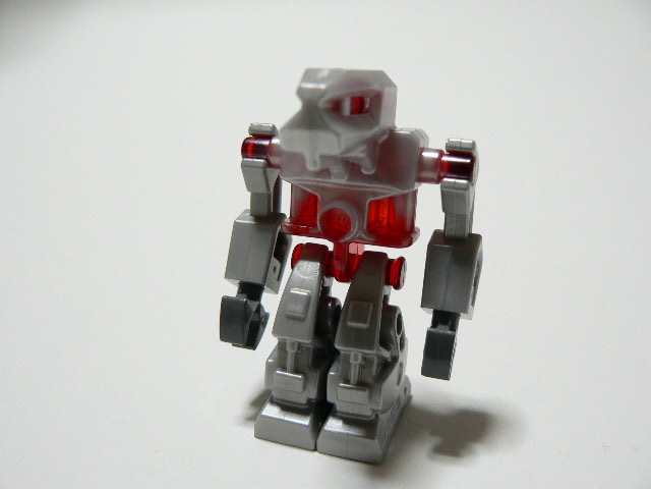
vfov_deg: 39.7
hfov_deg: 51.4
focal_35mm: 36
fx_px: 677
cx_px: 326
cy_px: 244
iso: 150
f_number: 2.8
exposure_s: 1/15
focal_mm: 6
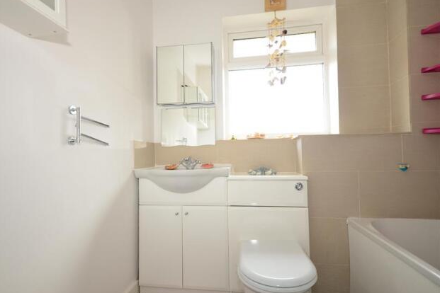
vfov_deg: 64.6
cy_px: 145
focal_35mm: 19
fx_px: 232
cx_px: 208
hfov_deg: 86.8
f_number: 5
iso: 200
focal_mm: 12
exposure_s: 1/25
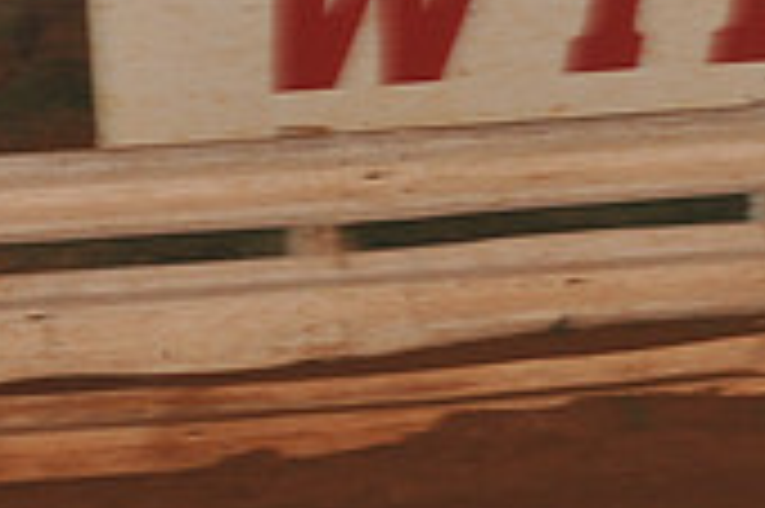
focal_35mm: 496
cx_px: 1206
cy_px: 292
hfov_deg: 4.1
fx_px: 10530
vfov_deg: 2.8
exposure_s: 1/320
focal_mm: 145
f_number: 6.3
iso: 1000
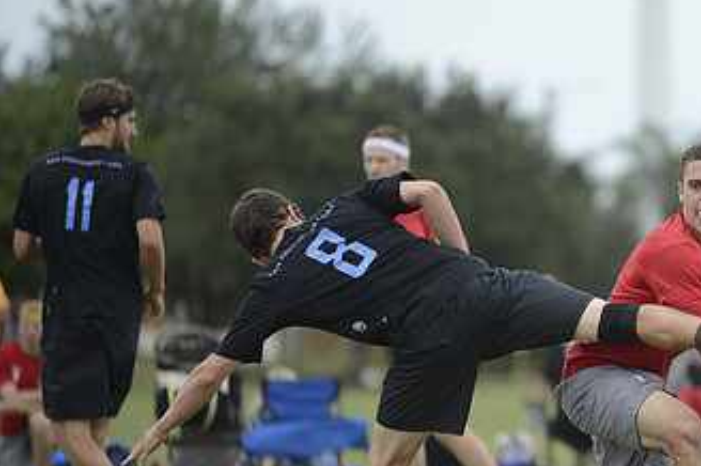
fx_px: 6886
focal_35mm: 354
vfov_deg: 3.9
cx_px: 616
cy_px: 301
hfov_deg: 5.8
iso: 500
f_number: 2.8
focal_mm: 200
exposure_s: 1/2500
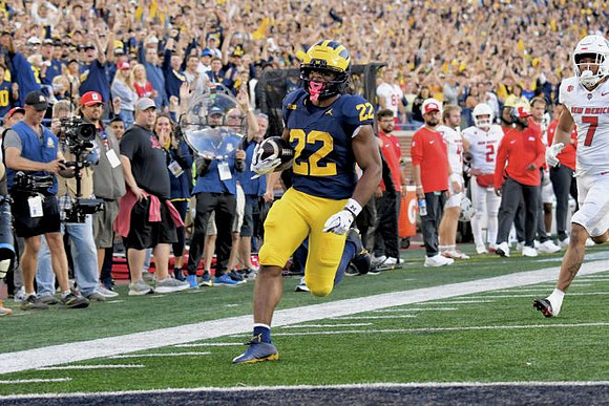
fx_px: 2741
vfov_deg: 8.5
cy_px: 203
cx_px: 304
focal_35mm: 162
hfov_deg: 12.7
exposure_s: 1/1000
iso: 3200
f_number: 5
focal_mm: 135
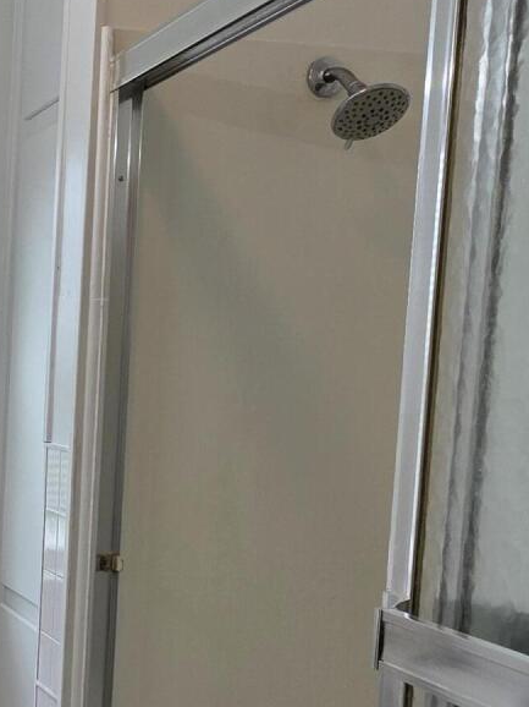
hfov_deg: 26.7
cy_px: 443
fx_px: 918
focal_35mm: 45
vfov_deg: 41.8
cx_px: -176
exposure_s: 1/120
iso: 64
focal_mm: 2.2
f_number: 1.9
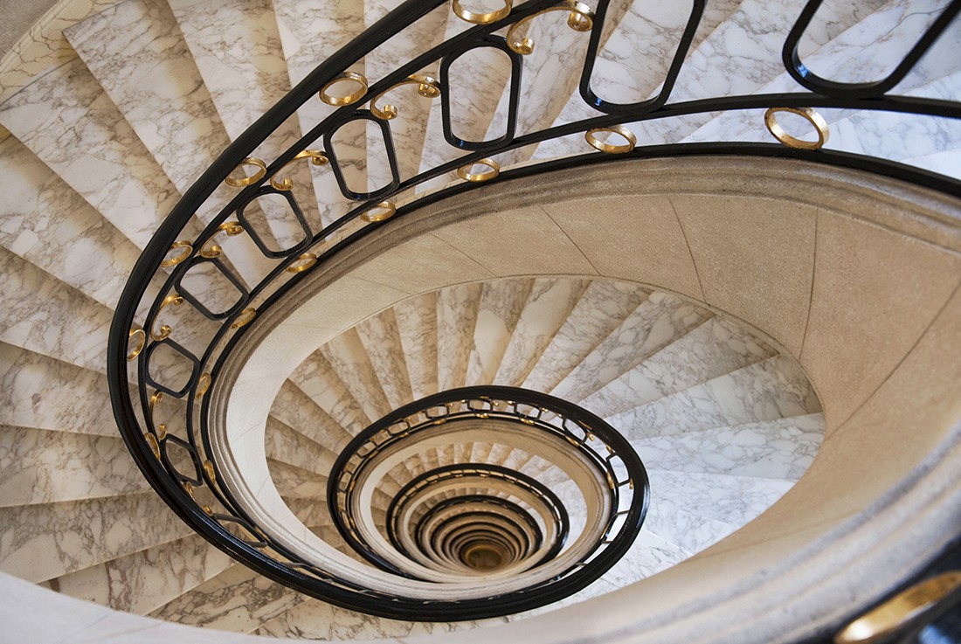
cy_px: 322
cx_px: 480
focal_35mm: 32
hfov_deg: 58.6
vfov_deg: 41.2
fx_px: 855
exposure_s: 1/60
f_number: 4.5
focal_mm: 32
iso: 400
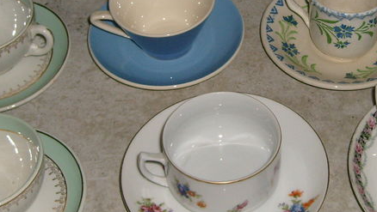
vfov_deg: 13.9
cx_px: 263
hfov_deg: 24.3
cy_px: 76
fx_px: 870
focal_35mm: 87
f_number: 2.8
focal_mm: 5.8
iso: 100
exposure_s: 1/45
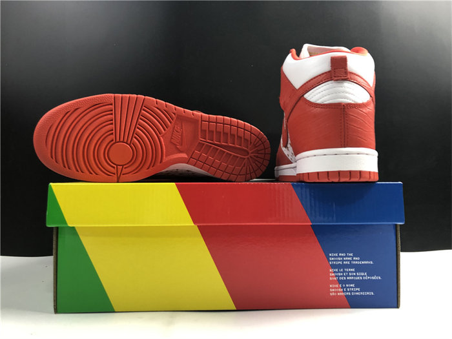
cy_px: 170
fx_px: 366
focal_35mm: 28
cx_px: 226
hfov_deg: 63.4
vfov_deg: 49.7
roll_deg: +1.7
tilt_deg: +5.7
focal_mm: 4
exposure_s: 1/25
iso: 32
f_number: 1.8
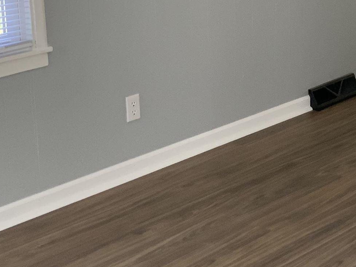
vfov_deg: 16.0
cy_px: 22
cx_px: 408
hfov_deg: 20.4
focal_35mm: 91
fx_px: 936
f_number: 1.8
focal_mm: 3
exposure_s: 1/60
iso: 40
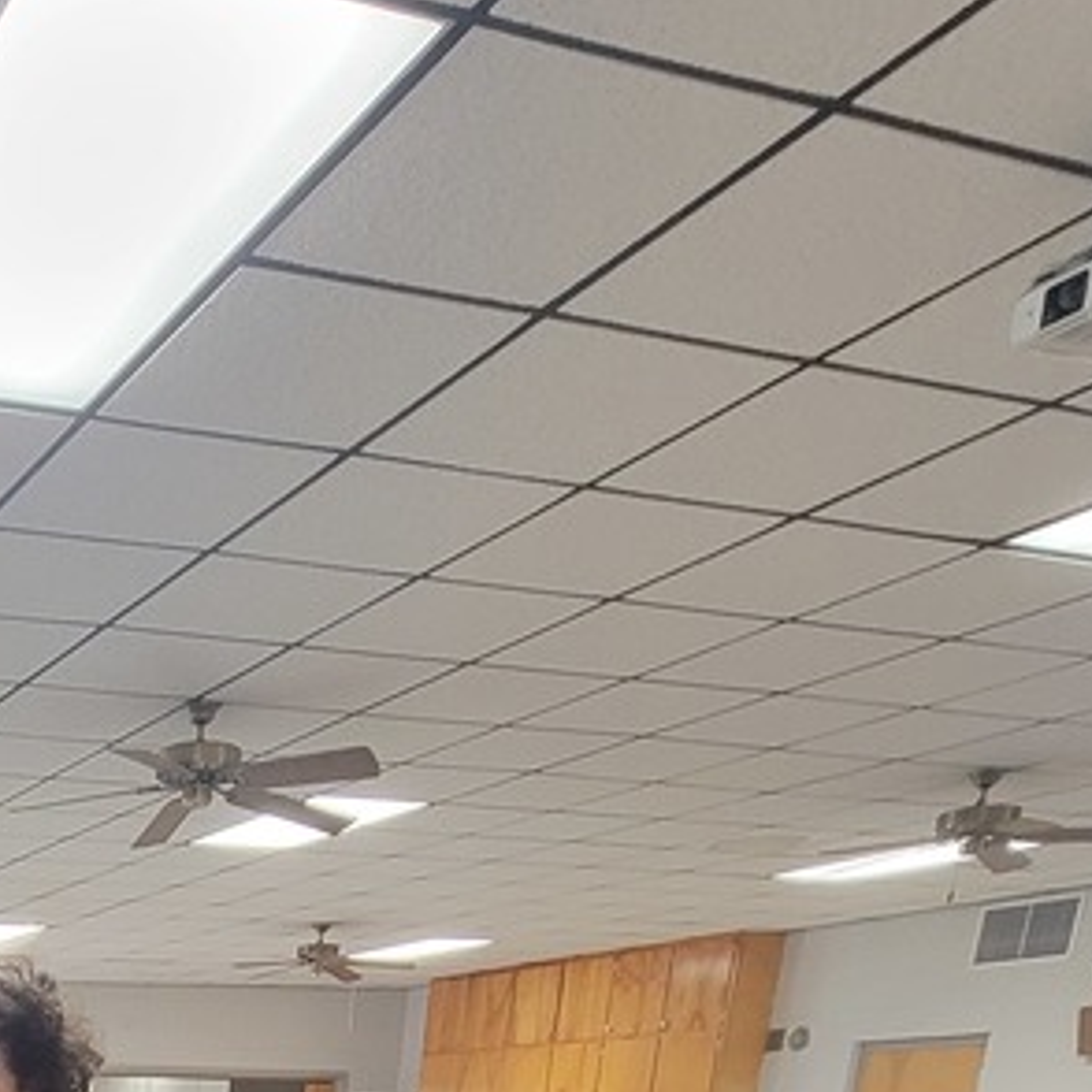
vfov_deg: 27.0
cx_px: -78
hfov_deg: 36.2
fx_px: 1428
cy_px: 1694
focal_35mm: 40
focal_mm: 2.2
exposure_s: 1/60
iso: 250
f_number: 2.2
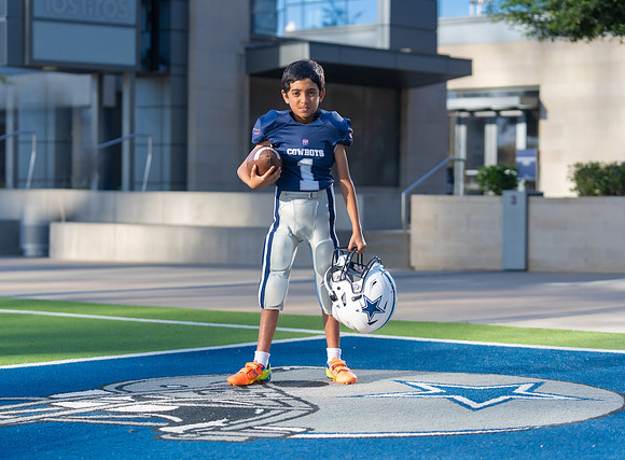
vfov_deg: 17.1
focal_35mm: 85
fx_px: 1527
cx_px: 312
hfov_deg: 23.1
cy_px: 234
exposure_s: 1/500
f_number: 3.2
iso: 100
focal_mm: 77
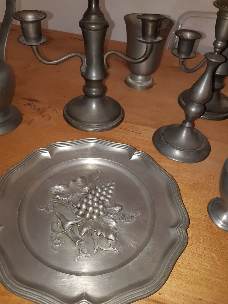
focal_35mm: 26
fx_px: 228
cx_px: 114
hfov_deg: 53.1
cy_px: 152
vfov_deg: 67.3
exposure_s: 1/100
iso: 80
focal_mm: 3.93
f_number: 1.7
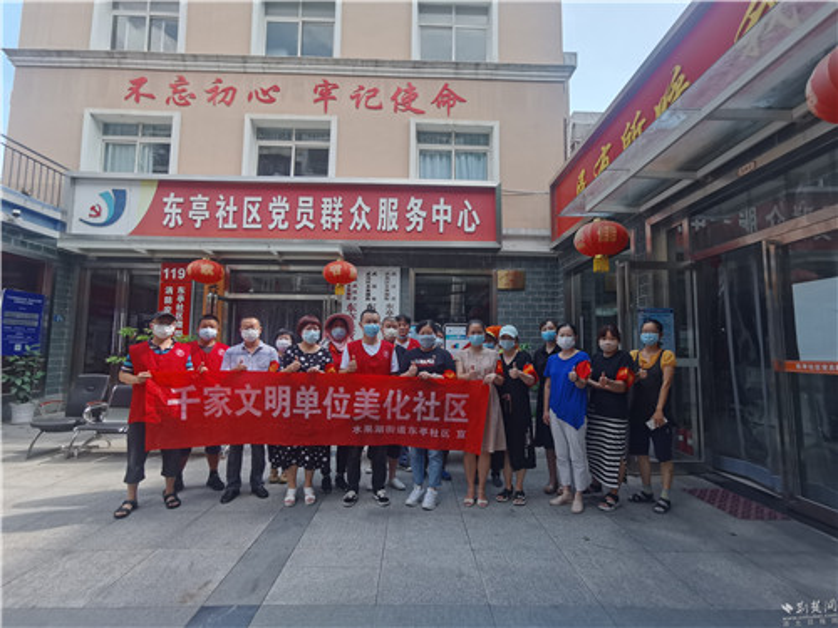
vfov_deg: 74.7
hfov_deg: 91.0
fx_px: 412
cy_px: 314
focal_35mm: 17
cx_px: 419
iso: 50
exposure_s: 1/244
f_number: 2.2
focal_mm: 2.26
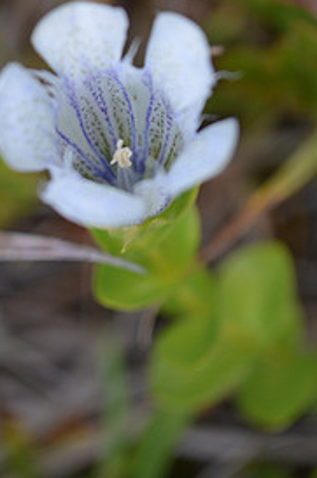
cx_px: 60
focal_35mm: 136
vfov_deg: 15.1
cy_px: 186
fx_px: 1801
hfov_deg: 10.0
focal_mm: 55
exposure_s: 1/500
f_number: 5.6
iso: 900
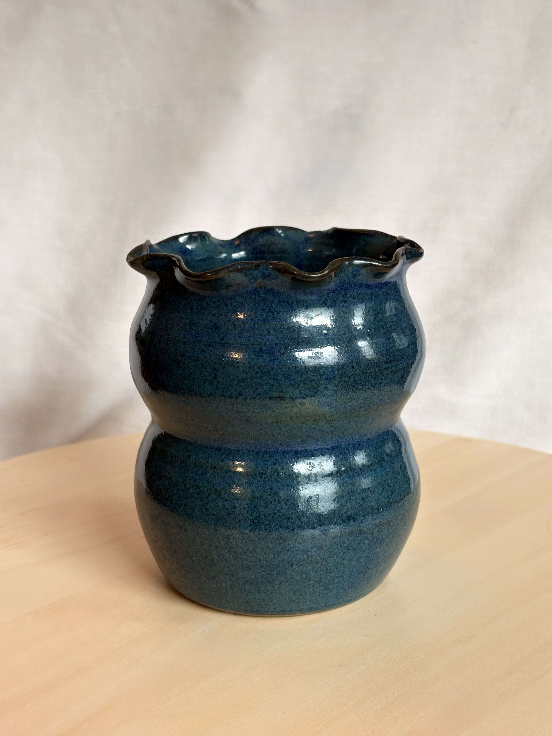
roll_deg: +0.9
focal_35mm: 52
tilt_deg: -14.3
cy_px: 368
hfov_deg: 28.0
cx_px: 276
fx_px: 1106
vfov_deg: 36.8
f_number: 1.6
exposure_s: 1/50
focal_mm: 5.96
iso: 80
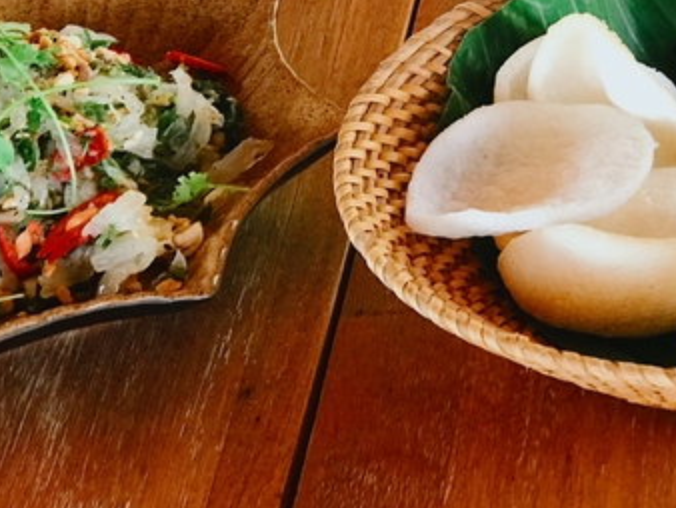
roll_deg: +7.0
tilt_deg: -33.4
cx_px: 400
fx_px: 2306
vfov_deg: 12.5
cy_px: 57
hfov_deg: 16.7
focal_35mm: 118
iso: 160
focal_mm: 6.6
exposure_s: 1/50
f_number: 2.8
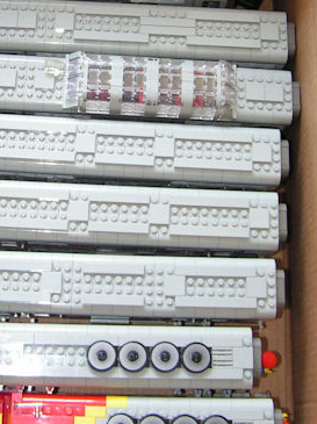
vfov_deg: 27.0
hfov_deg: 20.5
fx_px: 868
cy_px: 96
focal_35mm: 71
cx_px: 69
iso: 100
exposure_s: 1/50
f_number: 2.8
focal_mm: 6.3
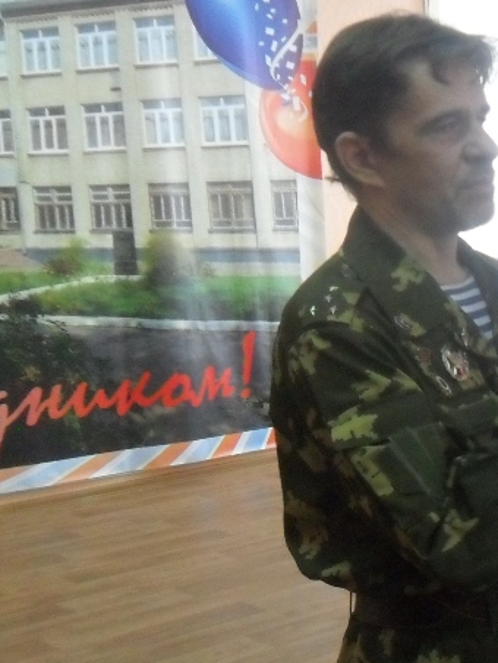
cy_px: 401
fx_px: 1170
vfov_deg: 31.6
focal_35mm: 61
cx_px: 595
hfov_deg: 22.2
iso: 400
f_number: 3.5
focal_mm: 4.9
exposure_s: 1/45
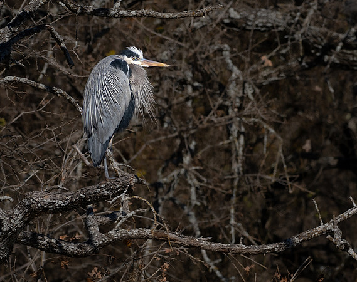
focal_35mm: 1107
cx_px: 170
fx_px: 11641
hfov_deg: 1.8
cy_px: 149
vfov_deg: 1.4
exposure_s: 1/1250
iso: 100
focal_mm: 300
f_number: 4.5
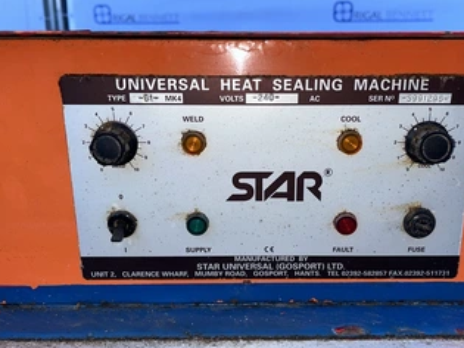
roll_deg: +0.0
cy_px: 184
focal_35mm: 33
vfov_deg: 42.9
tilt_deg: -14.3
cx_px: 259
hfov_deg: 55.2
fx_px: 442
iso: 32
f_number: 1.6
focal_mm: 5.1
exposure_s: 1/664
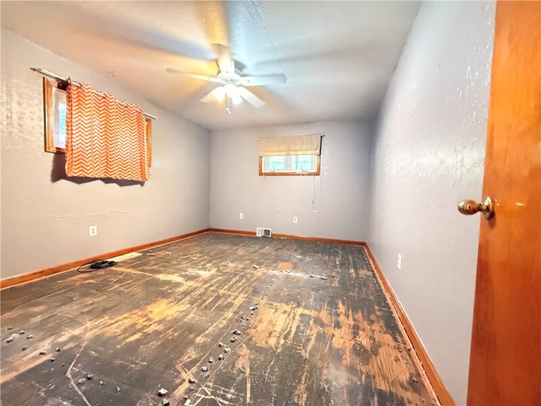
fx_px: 219
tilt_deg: -2.1
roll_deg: -2.2
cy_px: 203
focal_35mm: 14
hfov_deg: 102.1
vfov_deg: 85.7
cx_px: 270
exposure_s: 1/30
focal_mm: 2.22
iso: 1600
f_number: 2.2
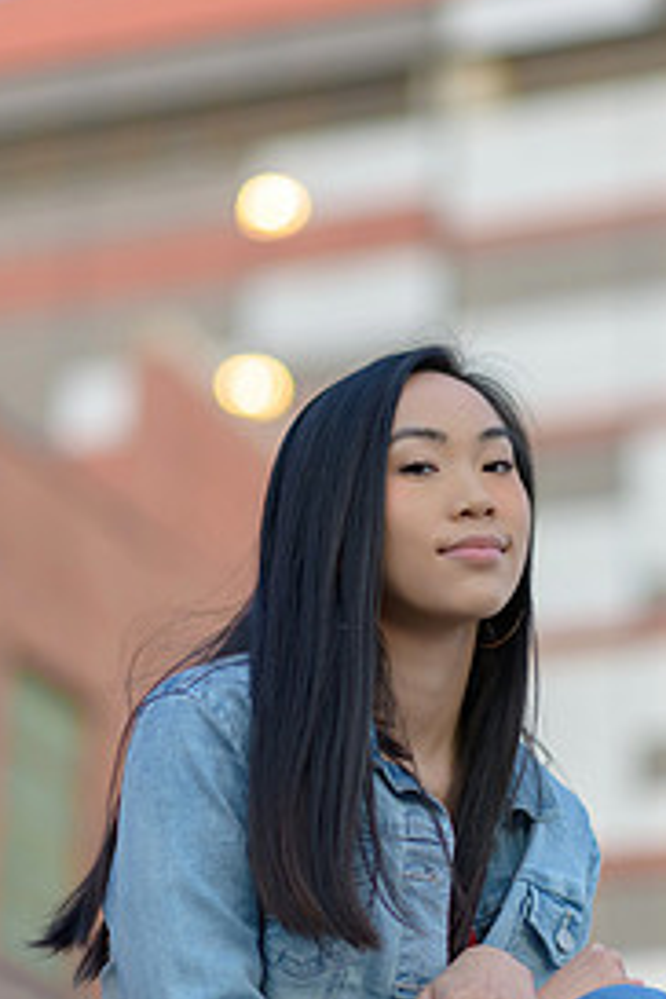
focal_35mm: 140
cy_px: 446
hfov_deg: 9.8
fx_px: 3885
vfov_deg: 14.7
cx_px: 417
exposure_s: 1/320
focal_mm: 85
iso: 800
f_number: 1.8
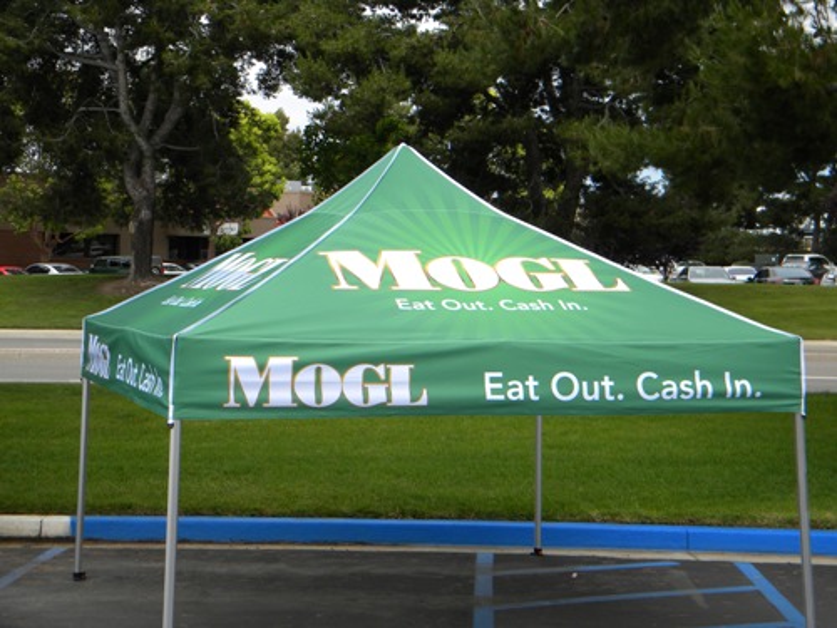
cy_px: 314
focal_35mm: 56
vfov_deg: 26.1
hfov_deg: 34.3
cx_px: 418
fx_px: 1354
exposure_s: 1/540
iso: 80
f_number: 4.1
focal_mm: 10.1
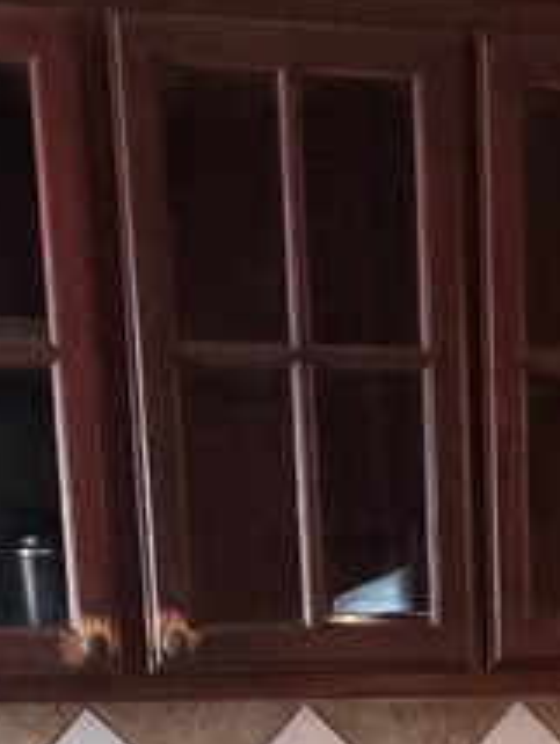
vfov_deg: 15.0
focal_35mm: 110
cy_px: 1425
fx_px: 2368
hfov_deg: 13.3
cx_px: 529
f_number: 1.8
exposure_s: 1/120
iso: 640
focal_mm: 5.4
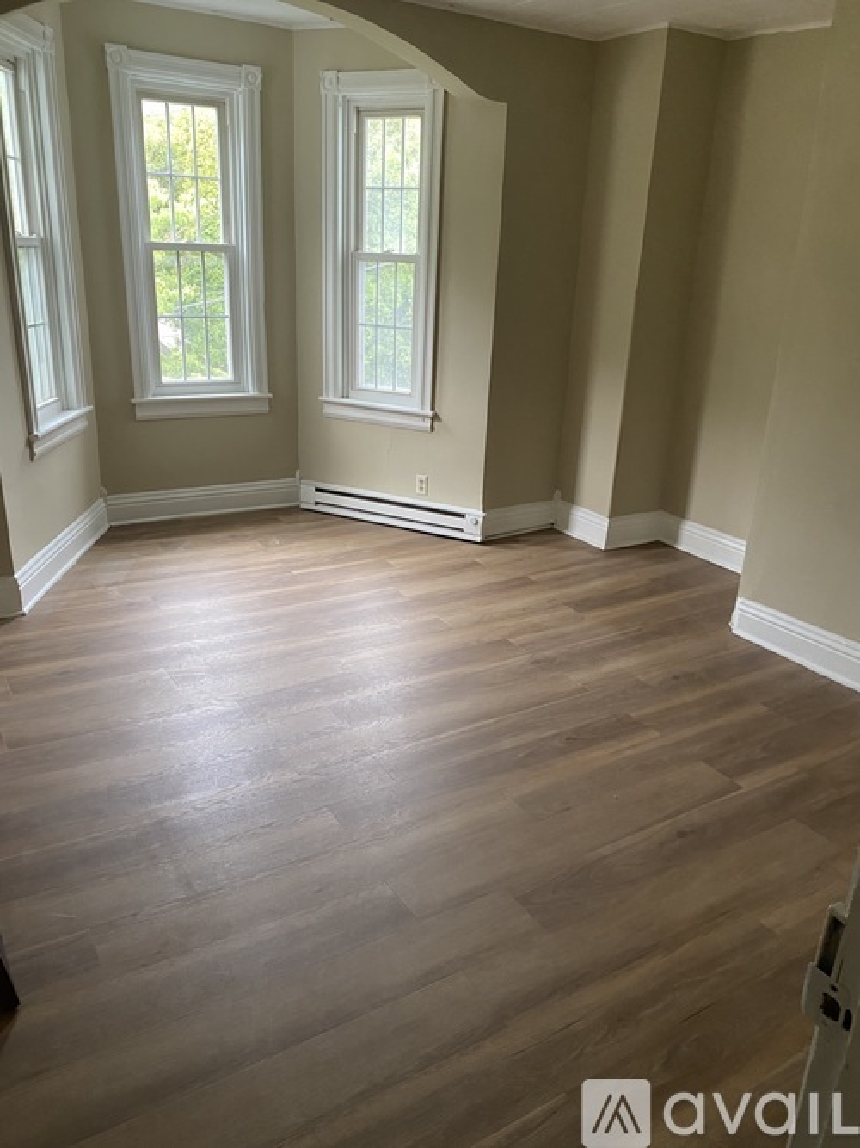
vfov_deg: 67.3
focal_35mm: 26
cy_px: 574
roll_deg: -0.9
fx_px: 862
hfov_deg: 53.0
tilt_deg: -18.8
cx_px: 430
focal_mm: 4.25
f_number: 1.8
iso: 250
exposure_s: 1/60
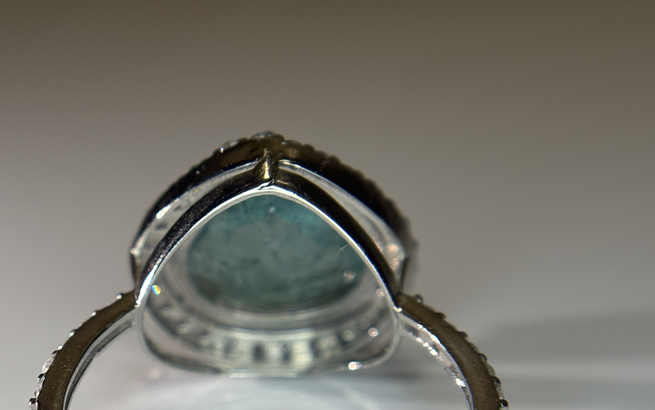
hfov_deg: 25.1
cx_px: 234
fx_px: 1464
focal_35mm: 82
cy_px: 336
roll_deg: +3.2
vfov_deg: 15.8
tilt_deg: -23.4
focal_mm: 5.96
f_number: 1.6
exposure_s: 1/232
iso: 32
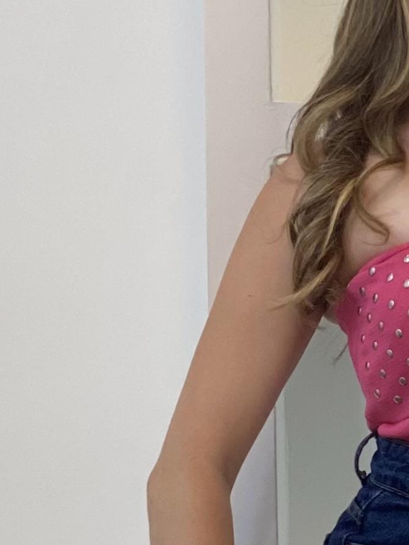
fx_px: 3592
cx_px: 414
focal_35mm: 228
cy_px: 708
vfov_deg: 8.6
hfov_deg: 6.5
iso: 80
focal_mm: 6
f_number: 2
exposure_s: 1/100
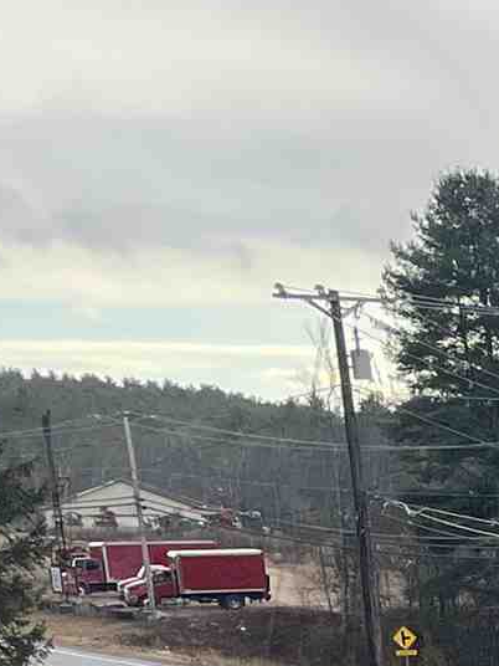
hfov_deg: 8.1
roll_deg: -0.2
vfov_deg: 12.3
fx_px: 2864
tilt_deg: -14.6
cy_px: 1123
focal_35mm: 149
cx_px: 1631
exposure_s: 1/810
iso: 50
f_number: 1.6
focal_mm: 5.1
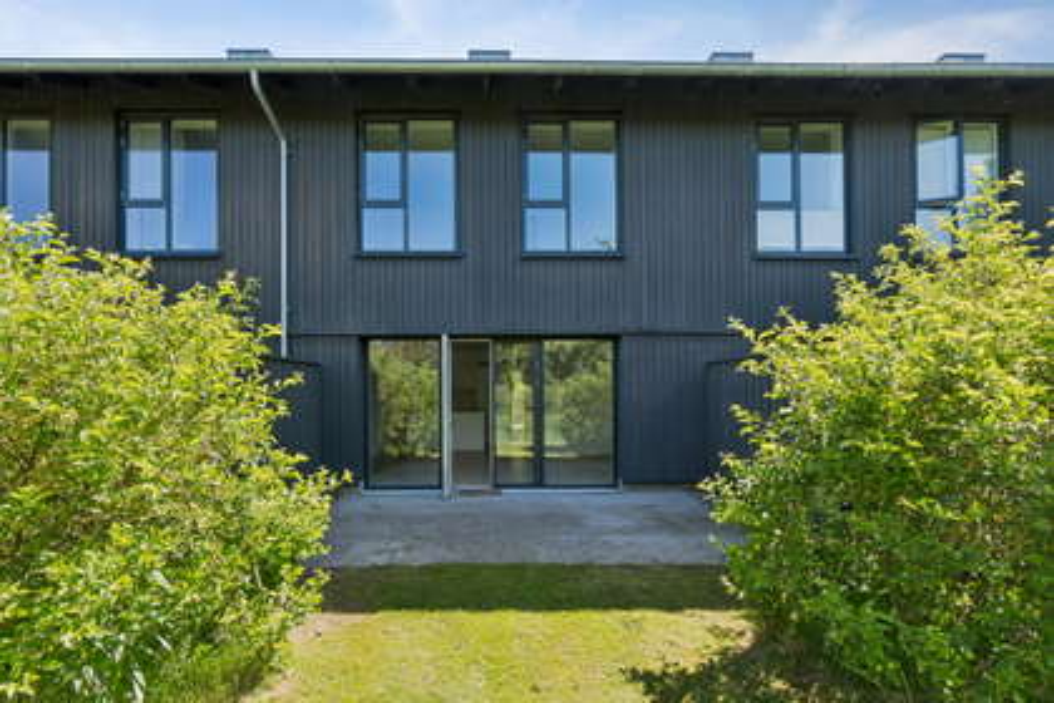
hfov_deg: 100.4
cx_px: 527
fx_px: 439
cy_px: 352
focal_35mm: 15
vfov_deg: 77.3
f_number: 8
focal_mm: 10
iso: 250
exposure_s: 1/125
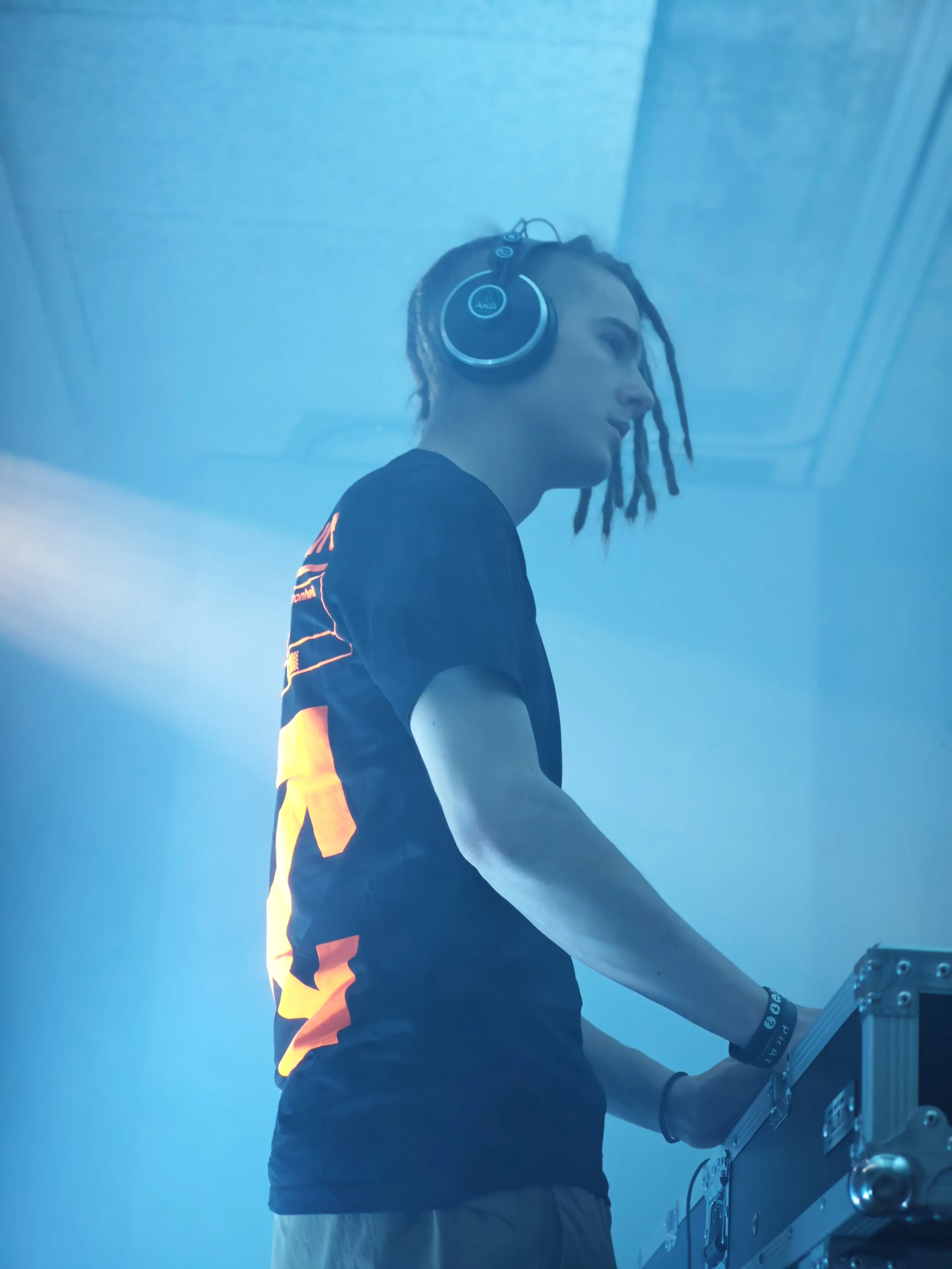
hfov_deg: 19.6
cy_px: 634
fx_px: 2750
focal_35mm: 75
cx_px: 476
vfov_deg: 26.0
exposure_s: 1/120
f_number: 1.8
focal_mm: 12.28
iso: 400
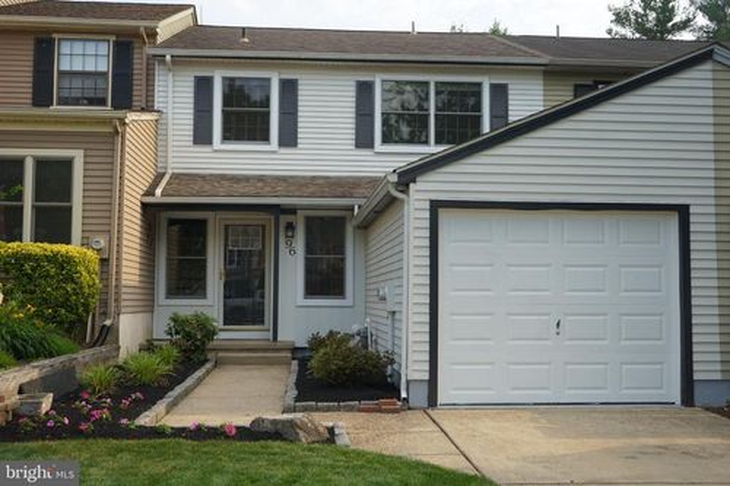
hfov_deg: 49.6
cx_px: 365
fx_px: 791
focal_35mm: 39
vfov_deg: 34.2
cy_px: 243
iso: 100
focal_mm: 39
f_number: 4.5
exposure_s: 1/200
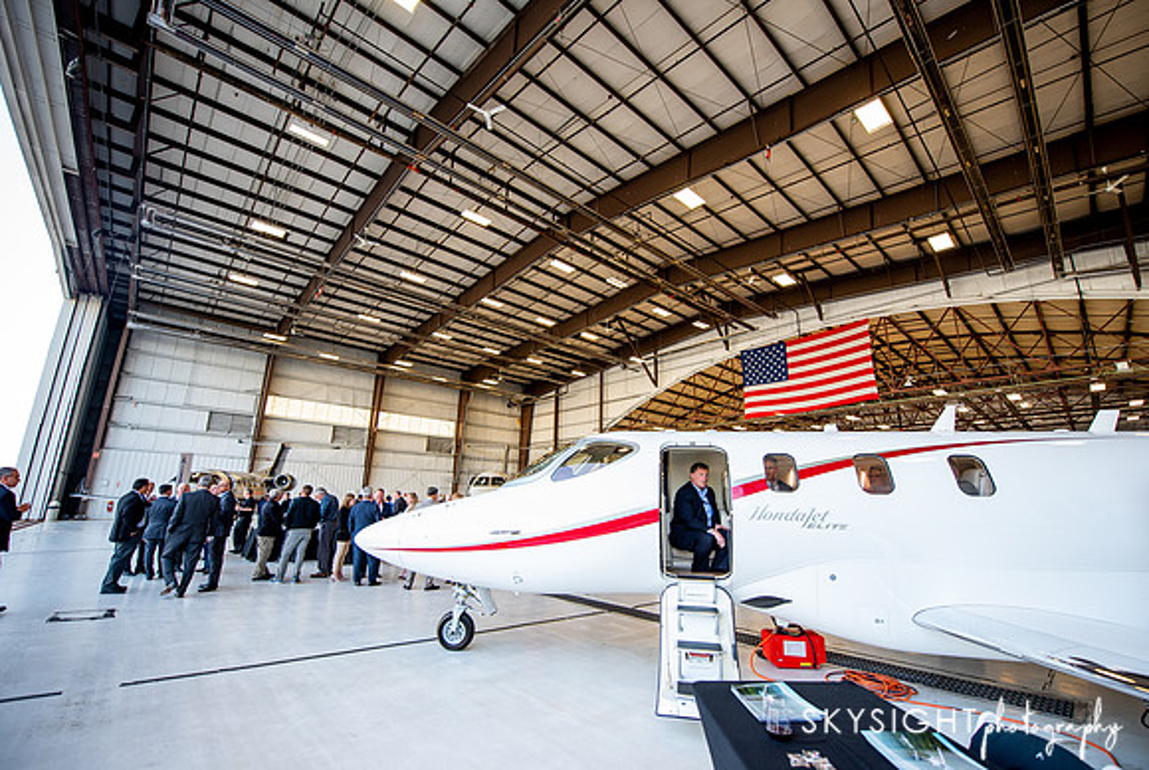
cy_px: 389
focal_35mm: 15
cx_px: 583
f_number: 2.8
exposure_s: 1/200
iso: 320
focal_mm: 15
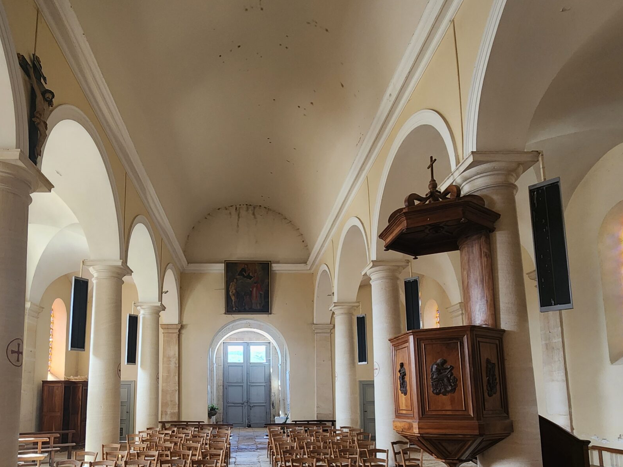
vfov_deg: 60.0
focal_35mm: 21
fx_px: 378
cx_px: 256
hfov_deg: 78.3
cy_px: 351
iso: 250
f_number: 2.2
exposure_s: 1/60
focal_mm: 2.2
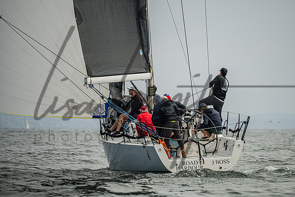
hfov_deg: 4.2
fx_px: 4062
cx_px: 182
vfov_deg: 2.8
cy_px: 94
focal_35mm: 496
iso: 320
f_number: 5.6
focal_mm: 400
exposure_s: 1/4000
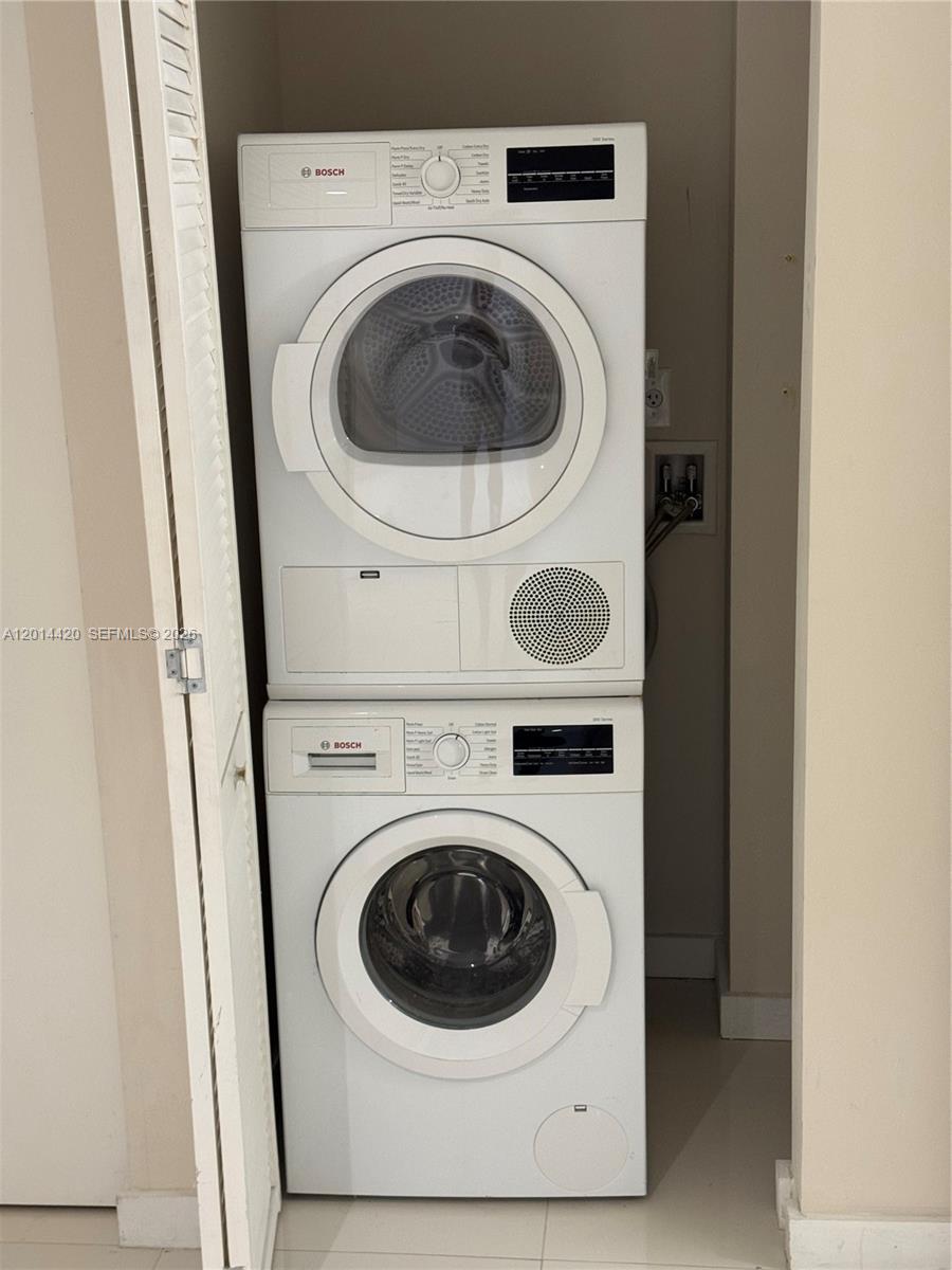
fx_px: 1760
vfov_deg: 39.7
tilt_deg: -12.8
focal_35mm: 48
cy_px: 635
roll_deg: +2.8
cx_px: 476
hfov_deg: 30.3
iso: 200
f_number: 1.78
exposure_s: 1/40
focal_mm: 6.76
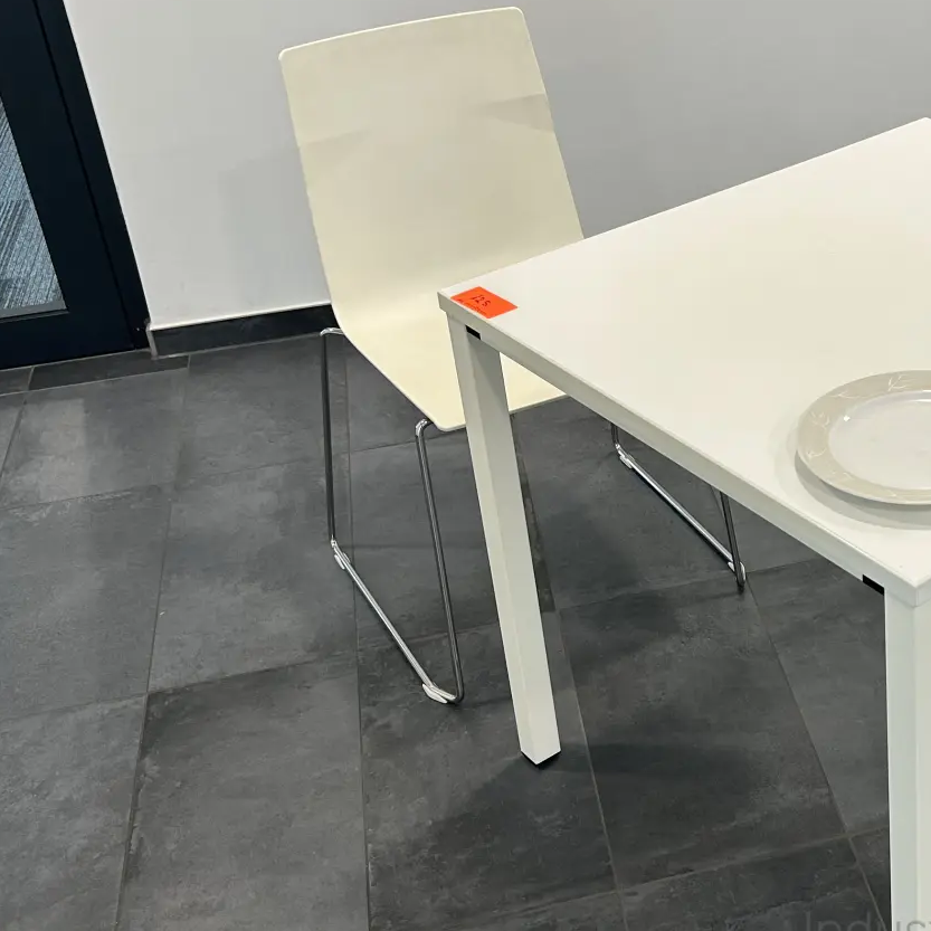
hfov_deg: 30.5
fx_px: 1613
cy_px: 430
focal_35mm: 53
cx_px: 871
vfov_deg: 32.2
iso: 80
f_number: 1.5
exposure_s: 1/100
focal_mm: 5.7
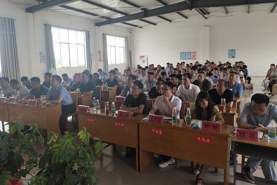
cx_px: 138
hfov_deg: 73.7
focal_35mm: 24
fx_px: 185
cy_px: 82
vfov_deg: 53.1
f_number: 1.79
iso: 237
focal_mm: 4.76
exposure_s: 1/100
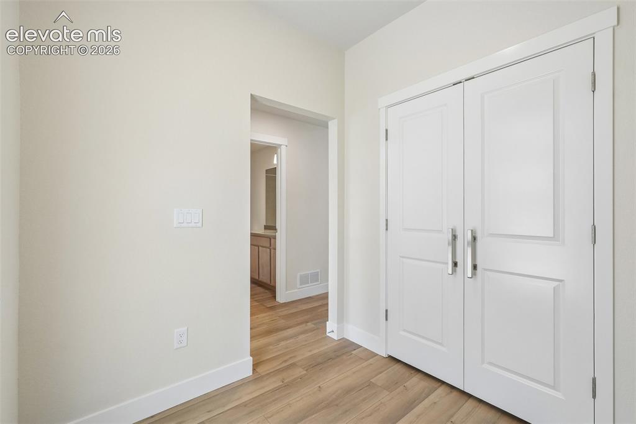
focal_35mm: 15
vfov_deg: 77.3
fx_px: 265
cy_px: 212
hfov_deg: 100.4
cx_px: 318
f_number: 8
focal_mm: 10
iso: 800
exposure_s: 1/60
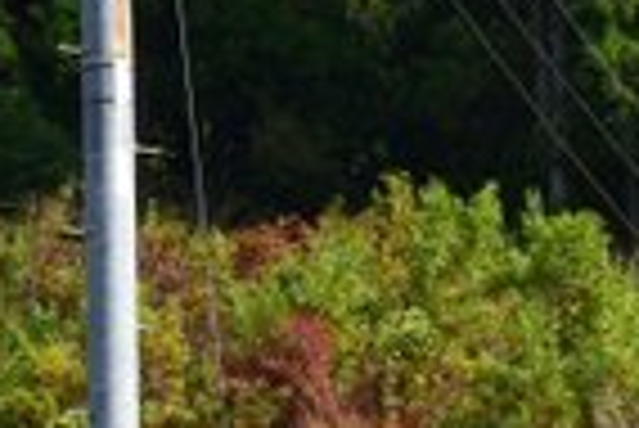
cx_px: 1026
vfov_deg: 5.9
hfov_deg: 8.7
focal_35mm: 230
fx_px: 4087
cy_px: 791
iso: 400
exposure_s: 1/400
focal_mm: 34
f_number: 11
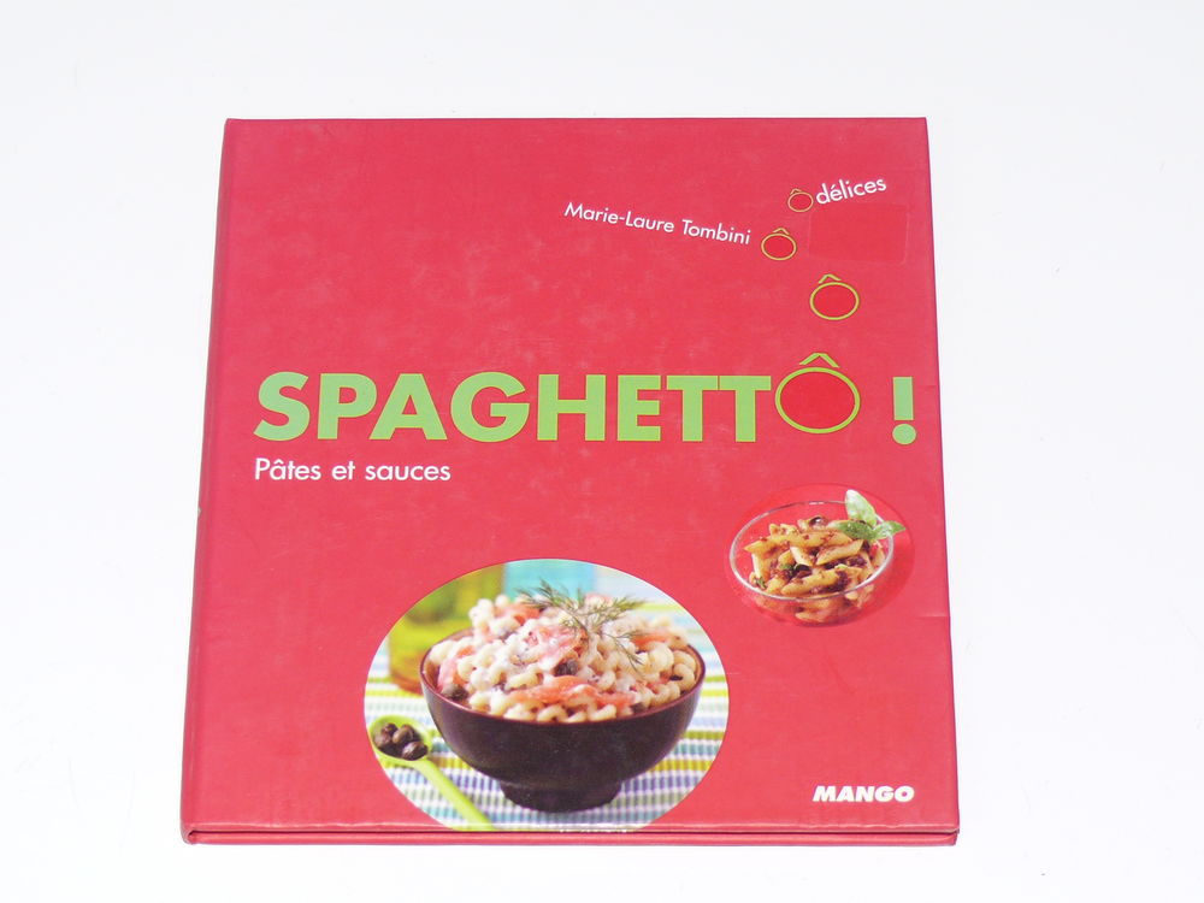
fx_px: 3861
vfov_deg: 13.3
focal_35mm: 111
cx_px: 602
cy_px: 452
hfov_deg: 17.7
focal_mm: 16.5
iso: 100
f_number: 3.2
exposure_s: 1/30
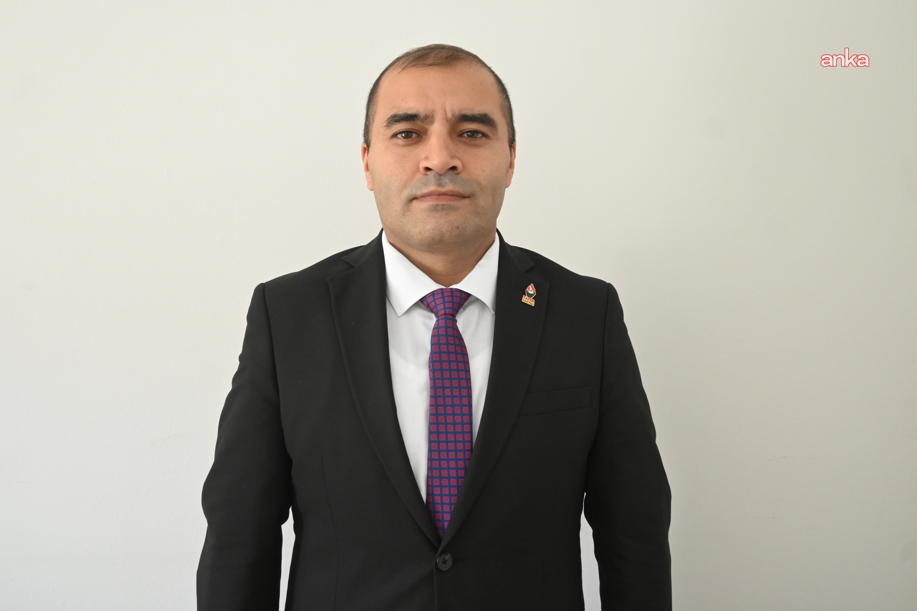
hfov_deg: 51.3
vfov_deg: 35.5
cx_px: 458
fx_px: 955
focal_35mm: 38
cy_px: 306
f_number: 4.2
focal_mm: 25
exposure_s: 1/125
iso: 1800
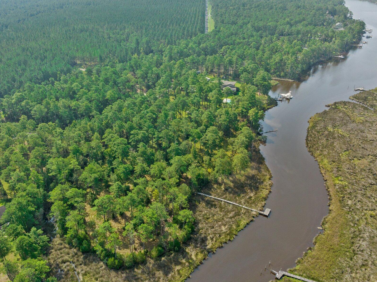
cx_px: 177
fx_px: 337
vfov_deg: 45.4
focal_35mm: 31
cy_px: 152
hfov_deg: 58.3
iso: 400
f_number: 5.6
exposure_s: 1/200
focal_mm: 12.29
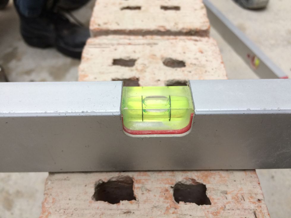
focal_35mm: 29
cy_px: 109
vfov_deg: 48.2
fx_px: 244
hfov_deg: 61.7
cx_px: 146
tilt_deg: -48.5
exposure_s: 1/33
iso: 32
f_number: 2.2
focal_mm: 4.15
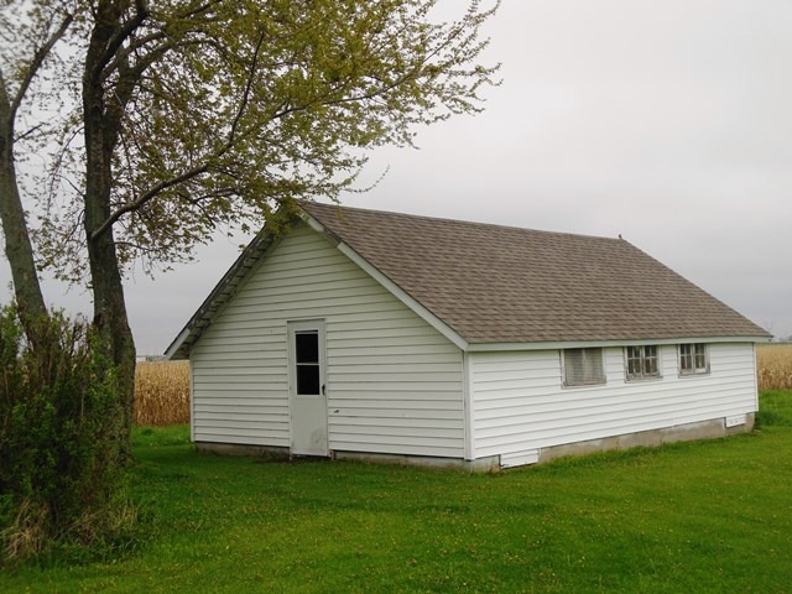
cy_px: 297
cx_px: 396
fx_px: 984
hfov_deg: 43.9
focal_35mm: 43
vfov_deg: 33.6
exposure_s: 1/500
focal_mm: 7.7
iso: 125
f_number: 3.8
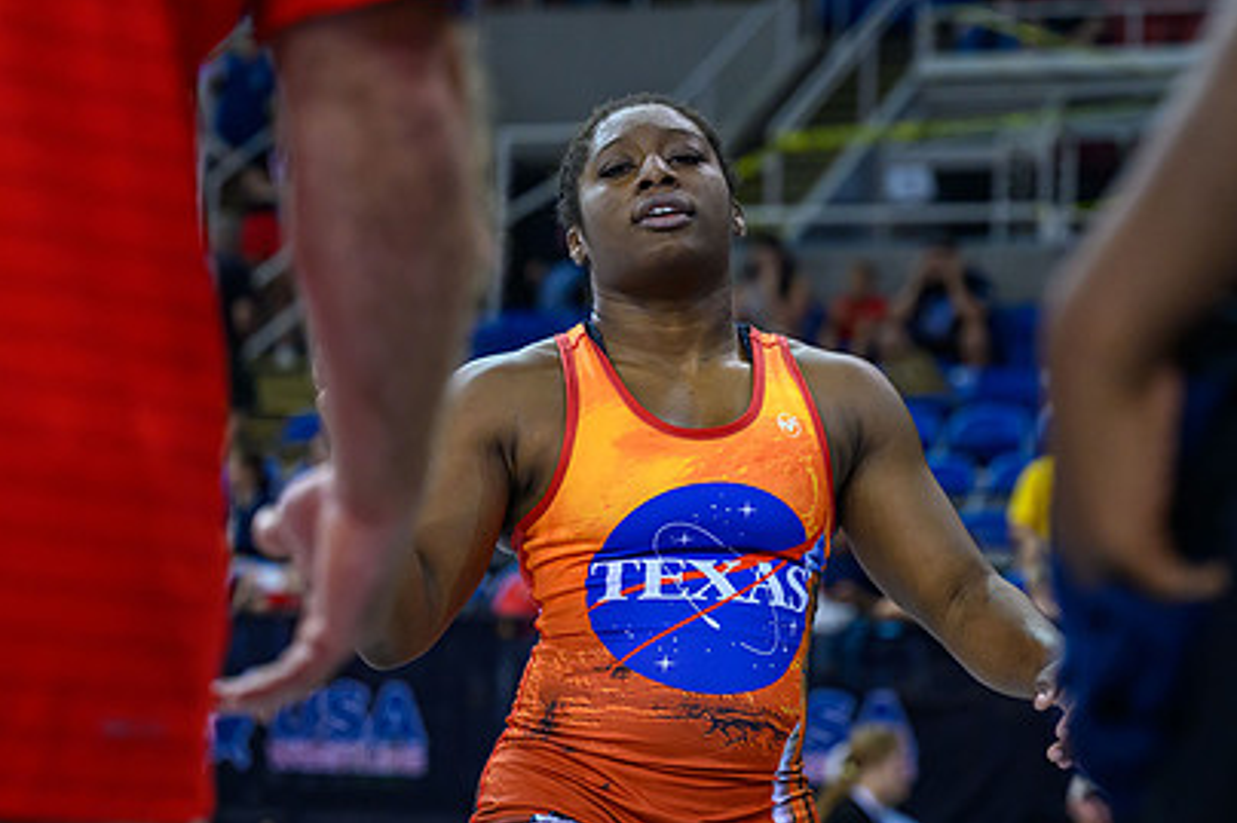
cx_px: 723
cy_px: 420
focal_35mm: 110
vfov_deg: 12.4
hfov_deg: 18.6
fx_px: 3778
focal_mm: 70
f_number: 2.8
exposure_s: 1/800
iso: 3200
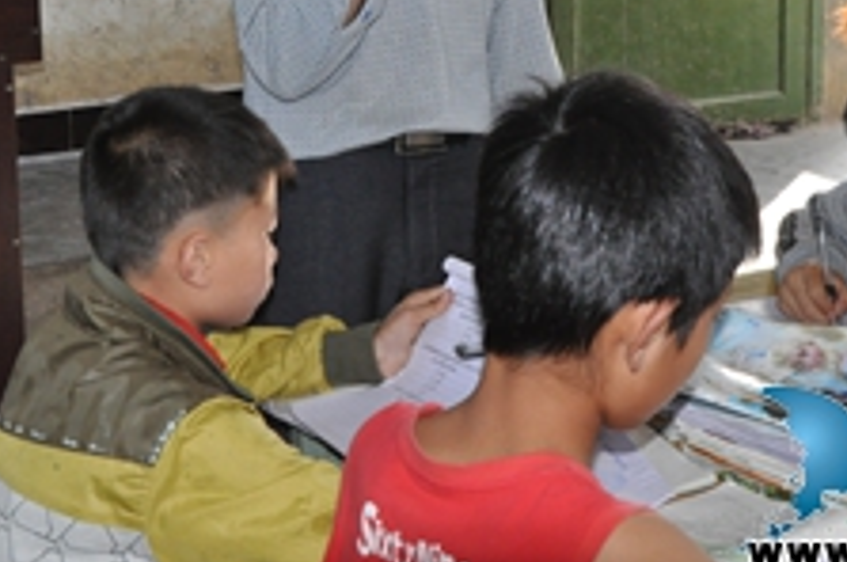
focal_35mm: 94
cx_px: 479
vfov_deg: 14.3
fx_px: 2208
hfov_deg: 21.7
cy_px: 23
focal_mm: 28
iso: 1600
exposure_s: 1/200
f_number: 10
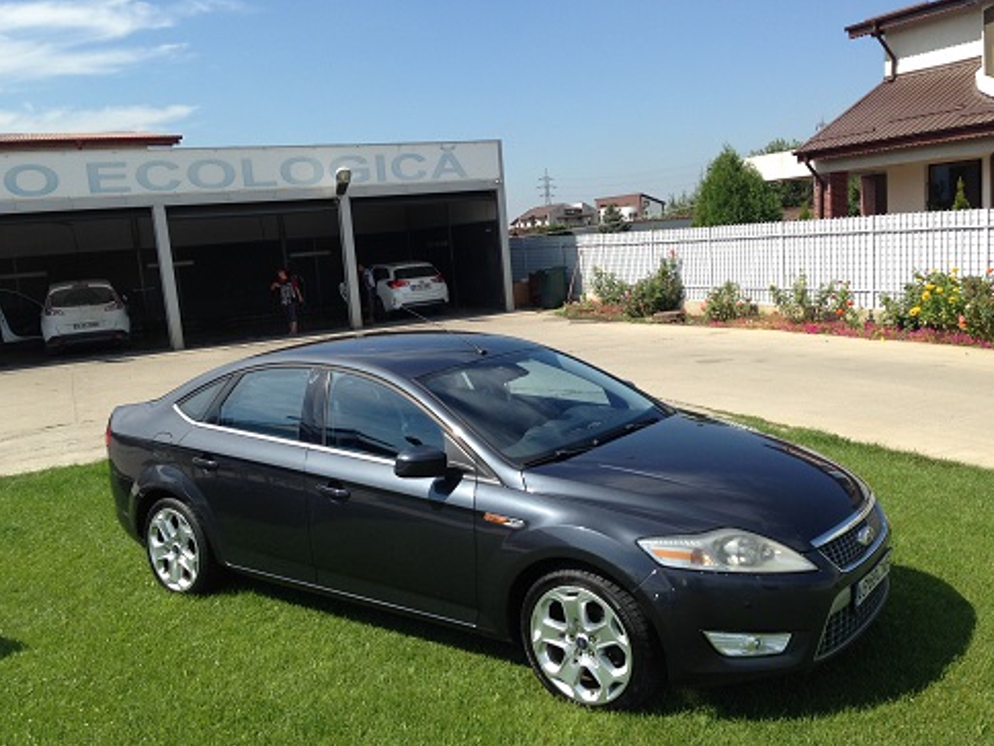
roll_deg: +4.6
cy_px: 370
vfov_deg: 41.8
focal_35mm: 34
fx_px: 977
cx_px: 504
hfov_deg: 53.9
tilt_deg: -8.6
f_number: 2.4
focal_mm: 4.12
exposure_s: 1/1261
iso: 50
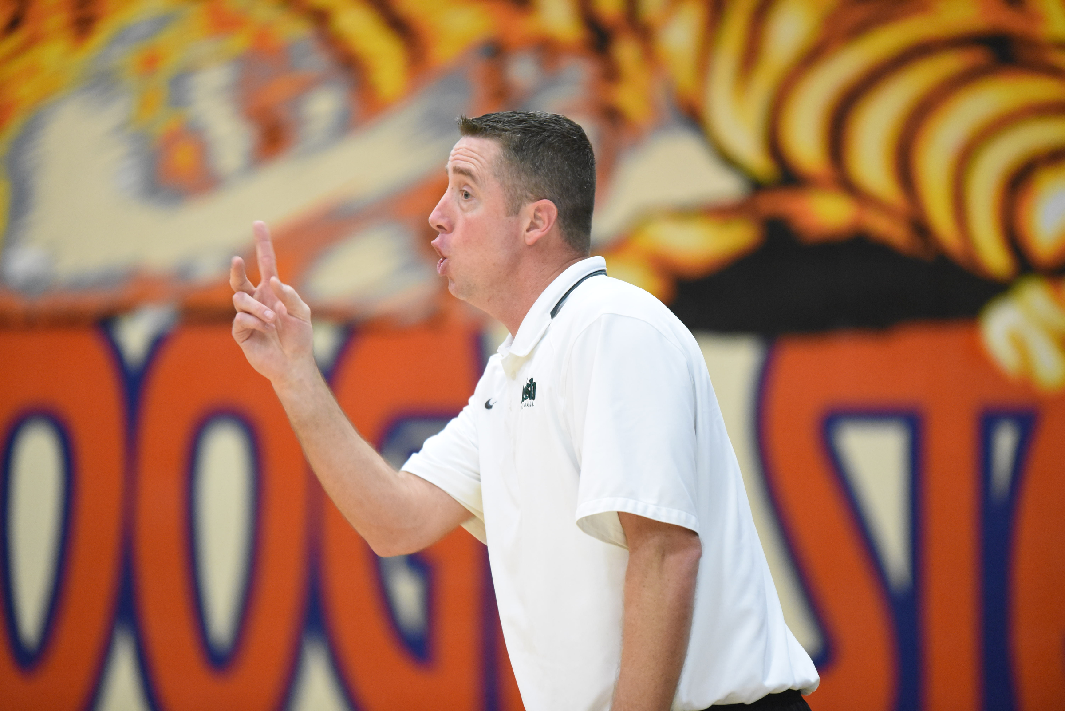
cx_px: 532
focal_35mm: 200
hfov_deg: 10.3
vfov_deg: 6.9
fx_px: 5918
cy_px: 356
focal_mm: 200
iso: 6400
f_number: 3.2
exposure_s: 1/320
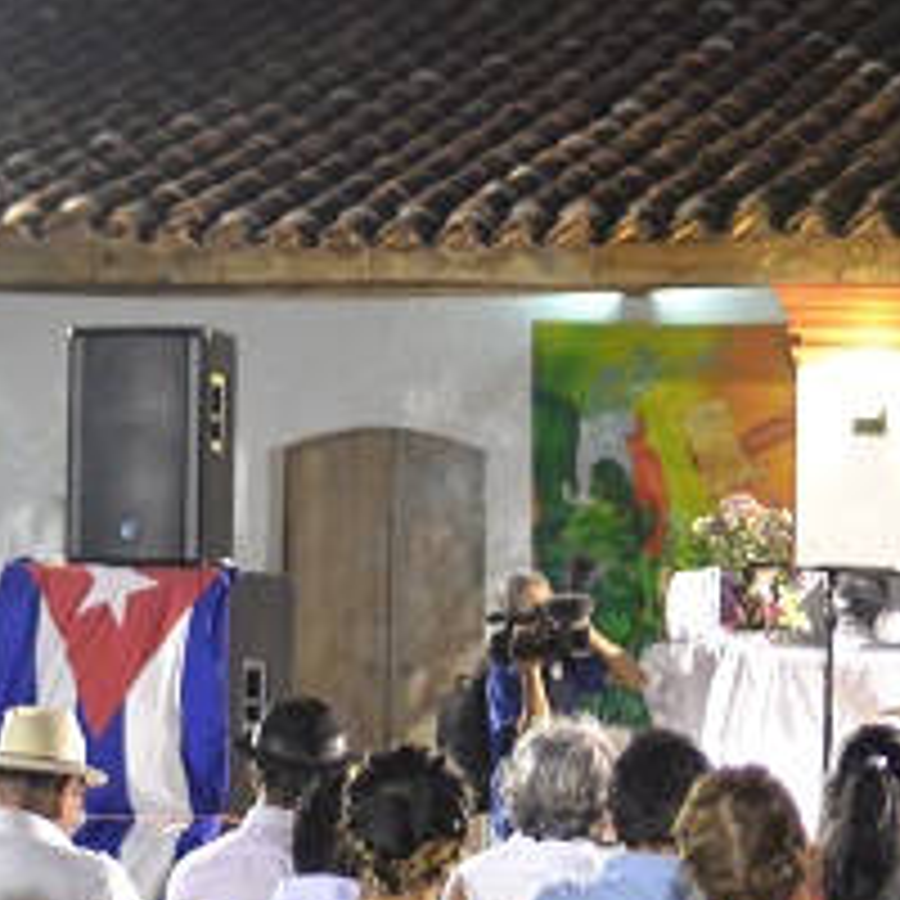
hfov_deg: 11.1
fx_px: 4501
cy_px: 1015
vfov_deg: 11.2
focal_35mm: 153
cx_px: 1238
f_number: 1.4
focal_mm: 30
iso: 1800
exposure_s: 1/60
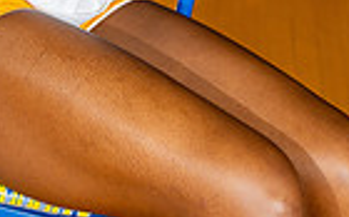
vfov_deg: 6.3
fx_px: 1871
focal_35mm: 197
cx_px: 102
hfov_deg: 10.6
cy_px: -299
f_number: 4
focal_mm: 60
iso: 160
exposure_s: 1/250
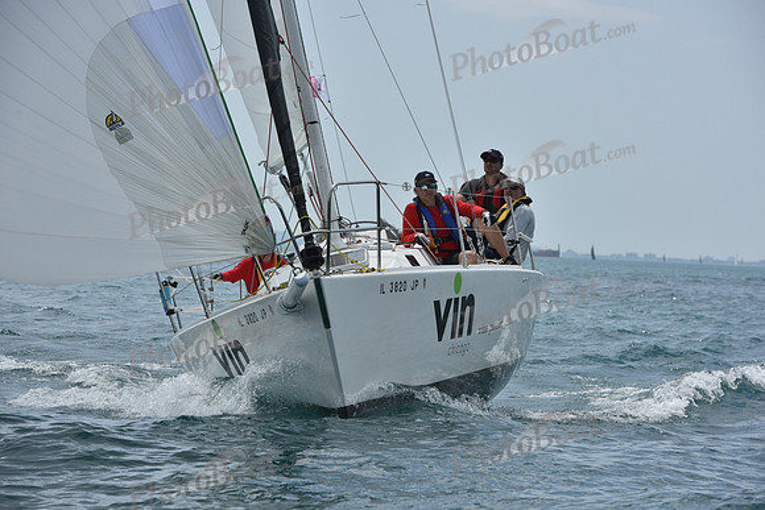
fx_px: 3507
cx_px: 382
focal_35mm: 165
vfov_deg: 8.3
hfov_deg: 12.4
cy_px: 255
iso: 250
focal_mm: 165
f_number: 9
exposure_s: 1/1250
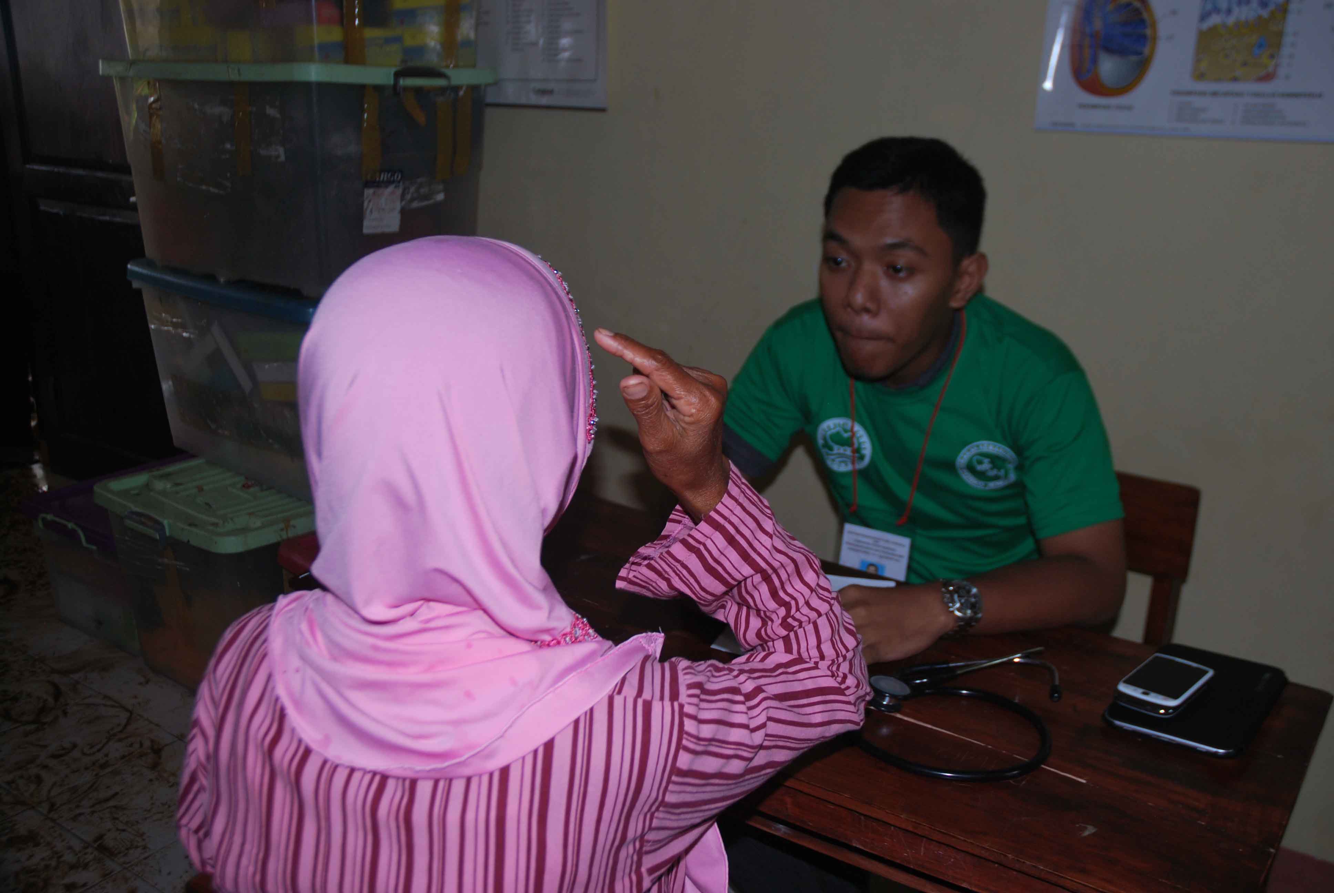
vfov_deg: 40.1
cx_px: 667
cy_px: 446
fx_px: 1224
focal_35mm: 33
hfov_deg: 57.2
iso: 200
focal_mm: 22
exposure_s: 1/60
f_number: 3.8
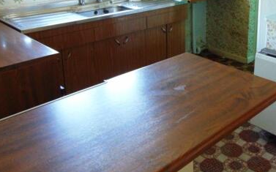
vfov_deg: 30.2
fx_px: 308
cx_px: 199
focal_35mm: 41
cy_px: 26
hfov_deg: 46.9
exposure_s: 1/30
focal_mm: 4.5
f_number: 3
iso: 200
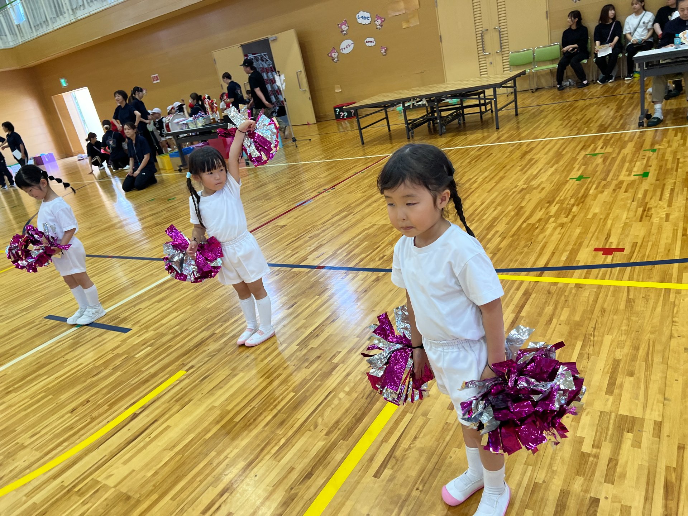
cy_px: 258
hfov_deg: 67.3
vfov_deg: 53.1
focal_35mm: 26
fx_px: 517
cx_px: 344
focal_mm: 5.7
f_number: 1.5
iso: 80
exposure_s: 1/121
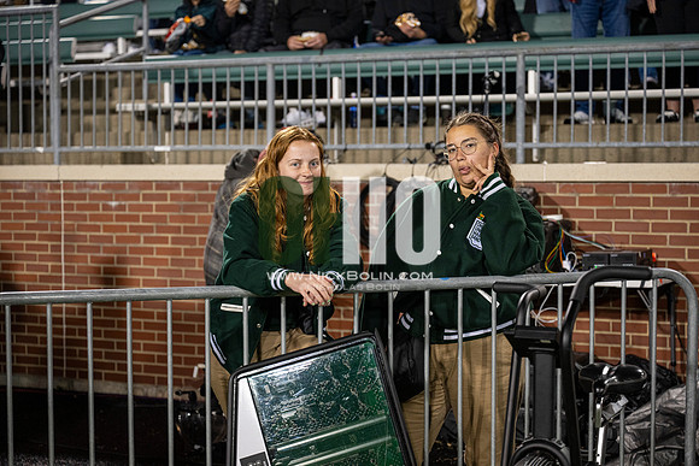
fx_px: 1359
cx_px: 350
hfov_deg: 28.8
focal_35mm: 70
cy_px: 233
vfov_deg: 19.5
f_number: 3.2
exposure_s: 1/500
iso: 1250
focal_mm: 70
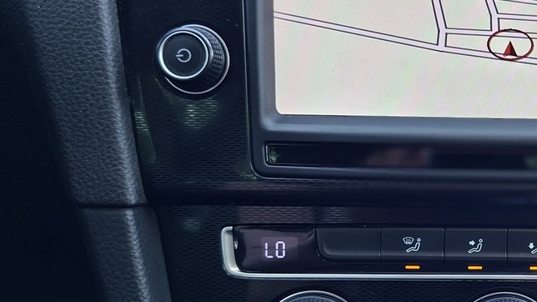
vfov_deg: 21.4
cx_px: 493
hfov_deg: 34.9
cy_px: 171
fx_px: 797
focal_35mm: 56
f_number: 1.8
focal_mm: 5.54
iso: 50
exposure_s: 1/100
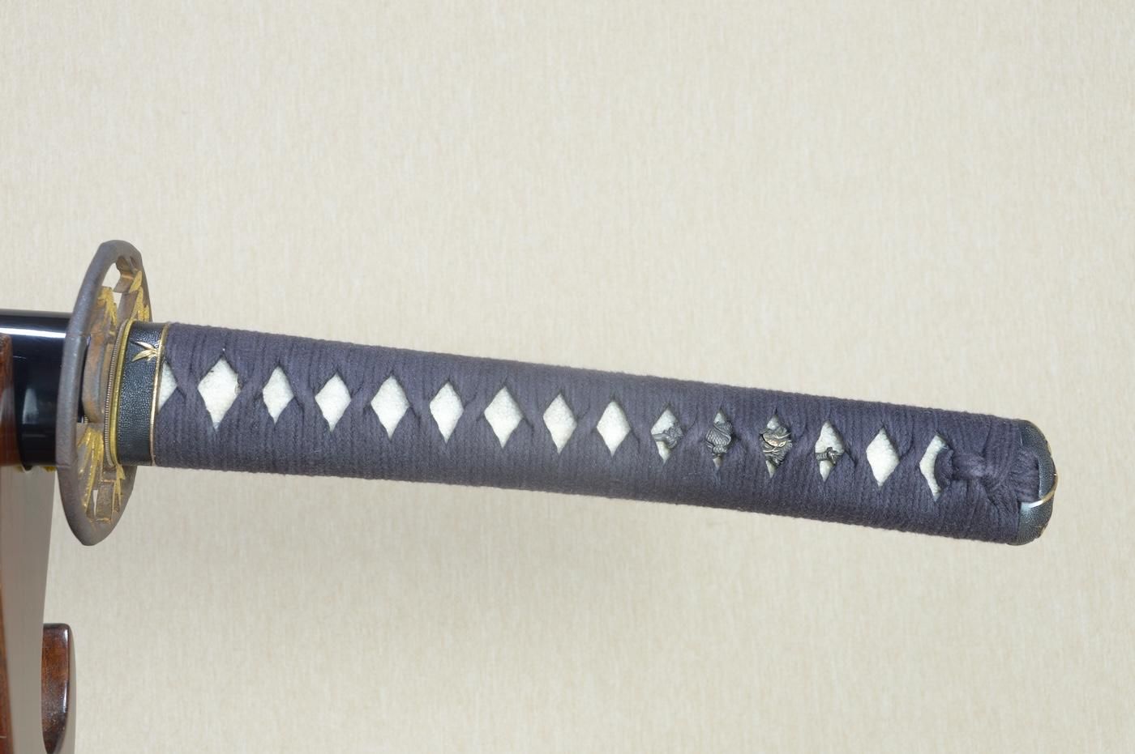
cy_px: 377
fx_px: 1654
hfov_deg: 37.9
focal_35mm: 52
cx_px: 568
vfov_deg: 25.7
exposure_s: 1/1.6
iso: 400
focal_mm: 35
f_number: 11
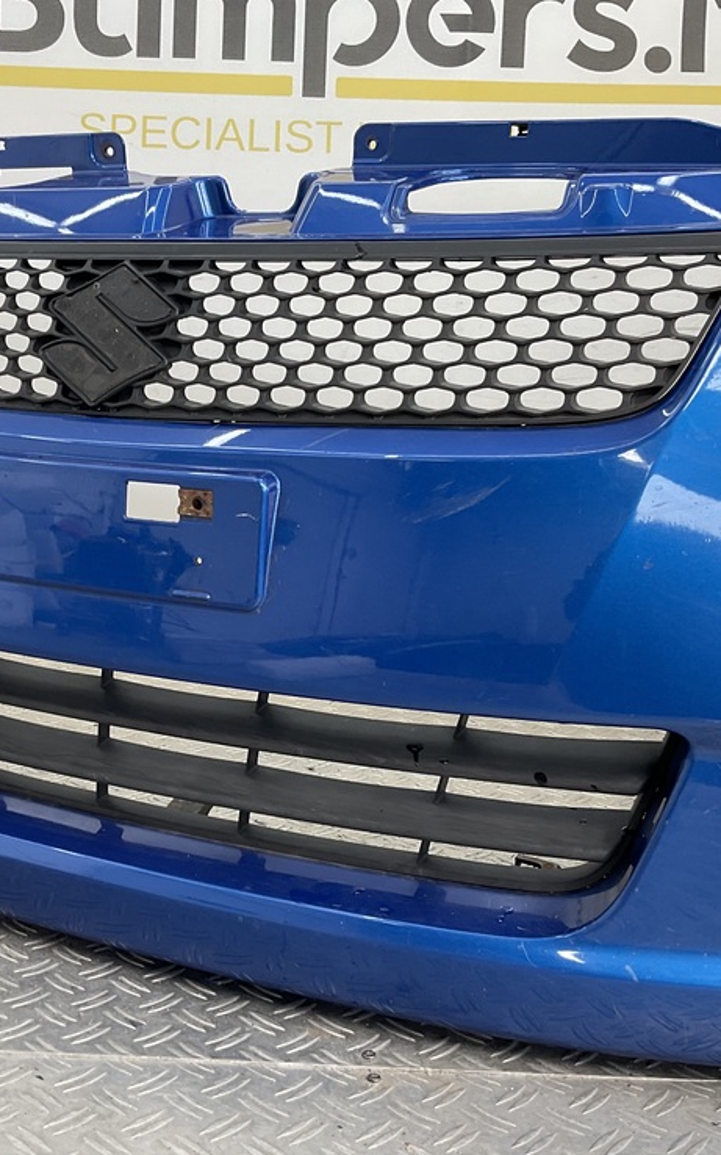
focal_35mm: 42
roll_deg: -3.3
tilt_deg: -9.7
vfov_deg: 47.2
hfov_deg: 30.2
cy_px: 584
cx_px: 225
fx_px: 1321
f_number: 1.8
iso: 25
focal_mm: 3
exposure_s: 1/100
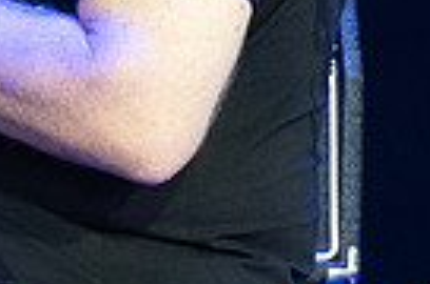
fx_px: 16481
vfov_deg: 1.0
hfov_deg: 1.5
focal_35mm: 1383
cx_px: -289
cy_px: -219
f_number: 4
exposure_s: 1/200
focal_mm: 200
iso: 3200
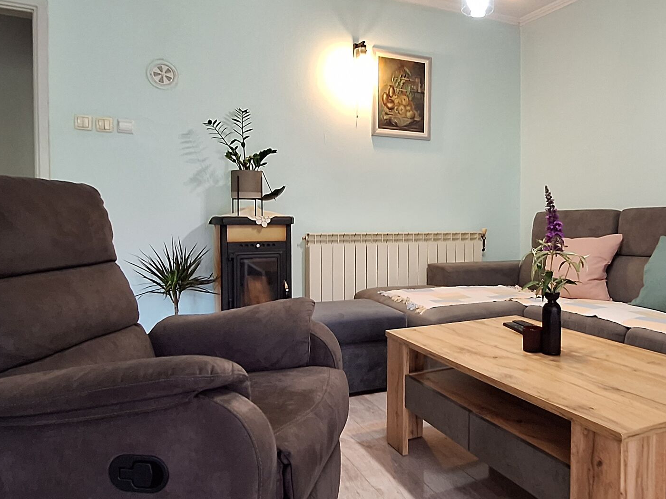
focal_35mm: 26
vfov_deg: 52.9
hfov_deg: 66.1
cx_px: 426
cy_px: 216
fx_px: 500
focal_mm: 1.74
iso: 160
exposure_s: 1/33
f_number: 2.2
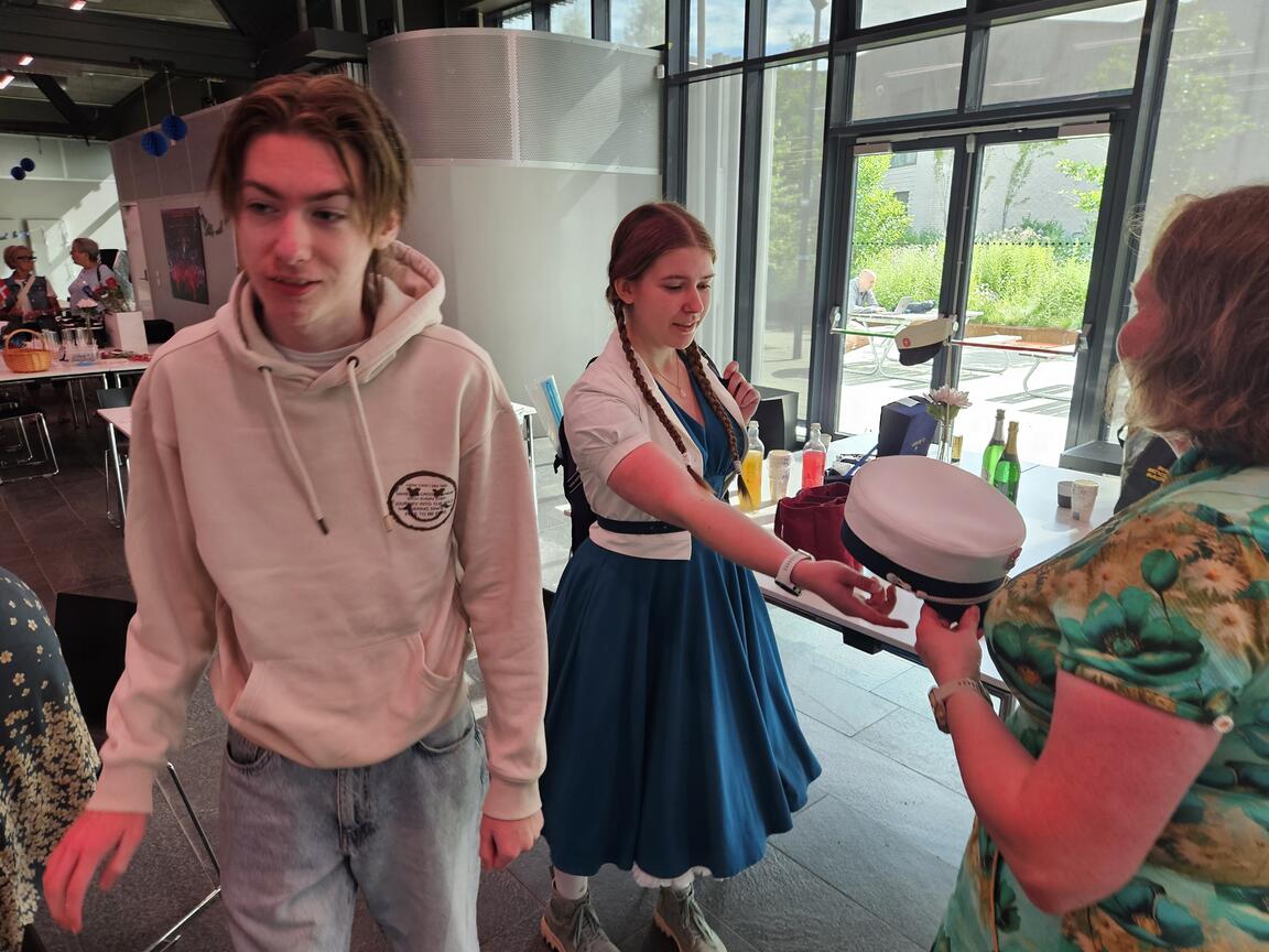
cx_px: 634
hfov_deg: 73.9
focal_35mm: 23
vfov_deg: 58.9
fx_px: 843
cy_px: 476
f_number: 1.8
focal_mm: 5.4
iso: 125
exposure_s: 1/100
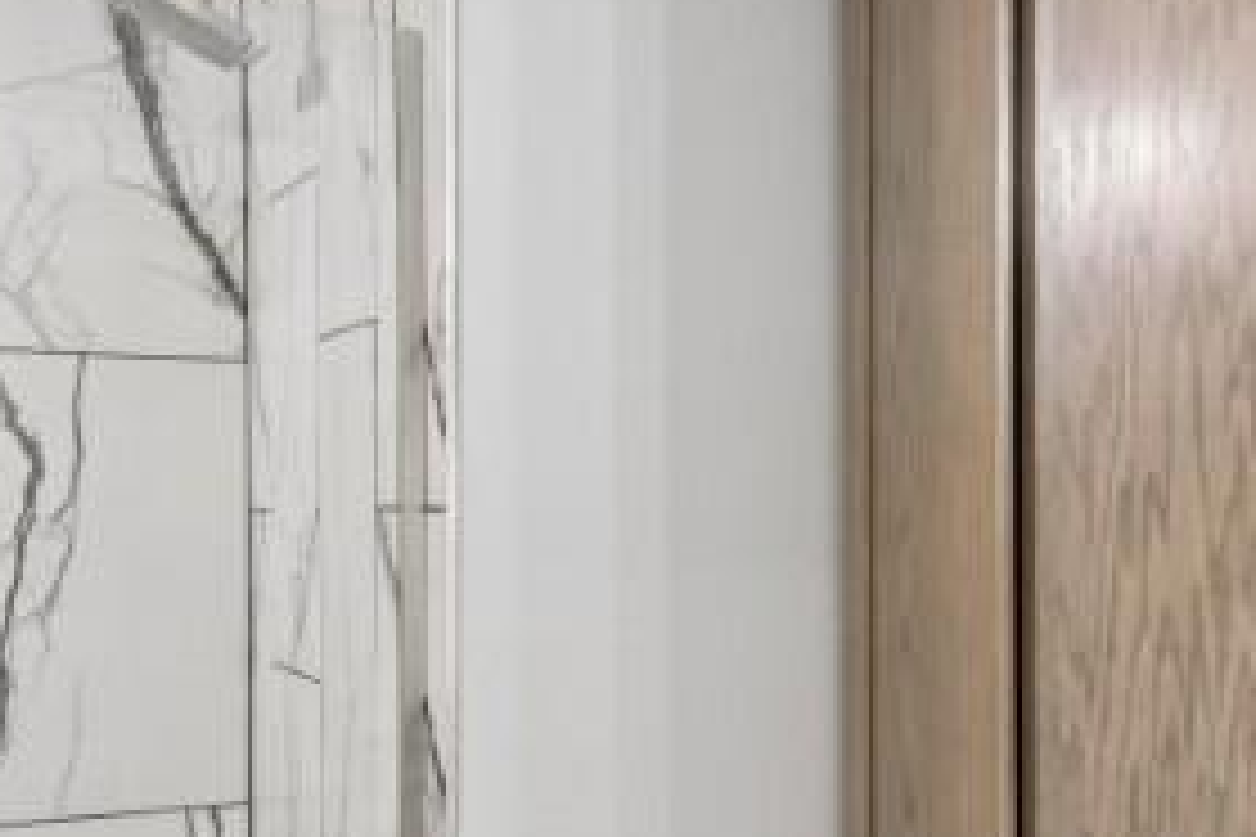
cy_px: 472
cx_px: 1436
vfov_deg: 26.3
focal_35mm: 51
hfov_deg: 33.0
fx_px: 1790
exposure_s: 1/15
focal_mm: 19.9
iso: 400
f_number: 13
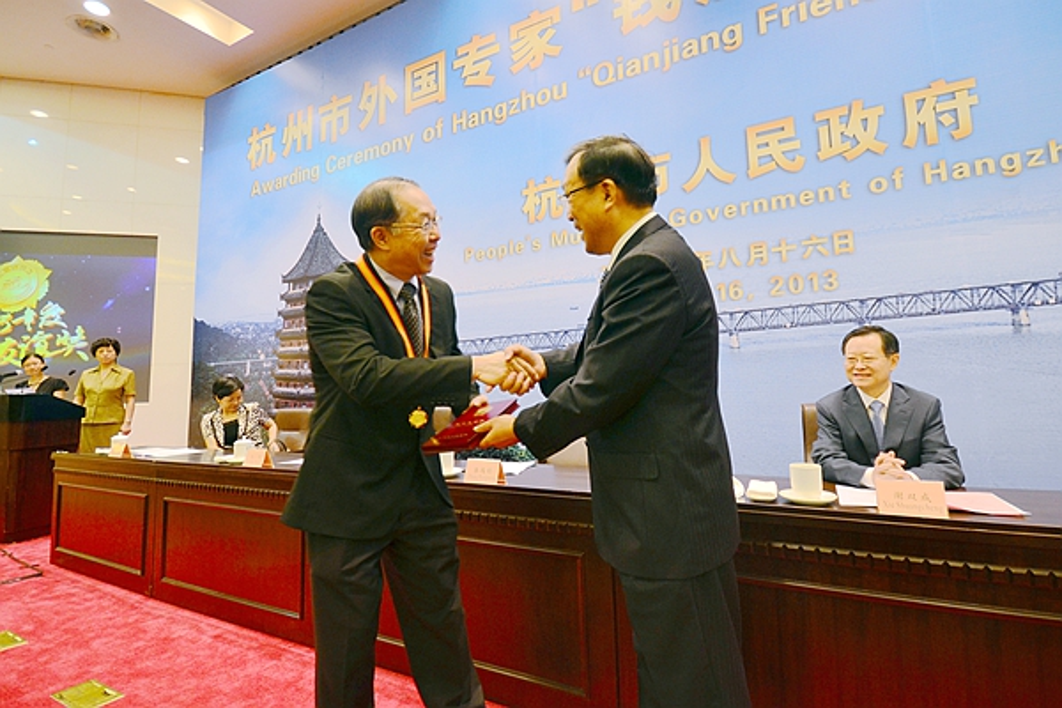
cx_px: 531
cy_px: 354
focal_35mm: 15
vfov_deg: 77.3
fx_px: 442
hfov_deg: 100.4
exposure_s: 1/20
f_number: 5.6
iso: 400
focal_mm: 10
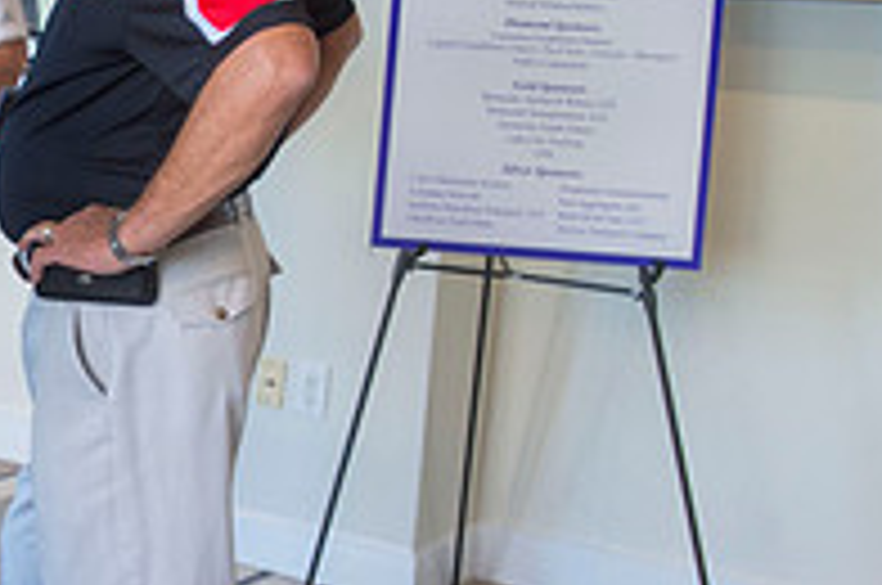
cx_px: -126
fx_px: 1883
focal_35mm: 77
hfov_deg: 24.3
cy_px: 342
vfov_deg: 17.6
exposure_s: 1/160
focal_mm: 26
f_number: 2.8
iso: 1600
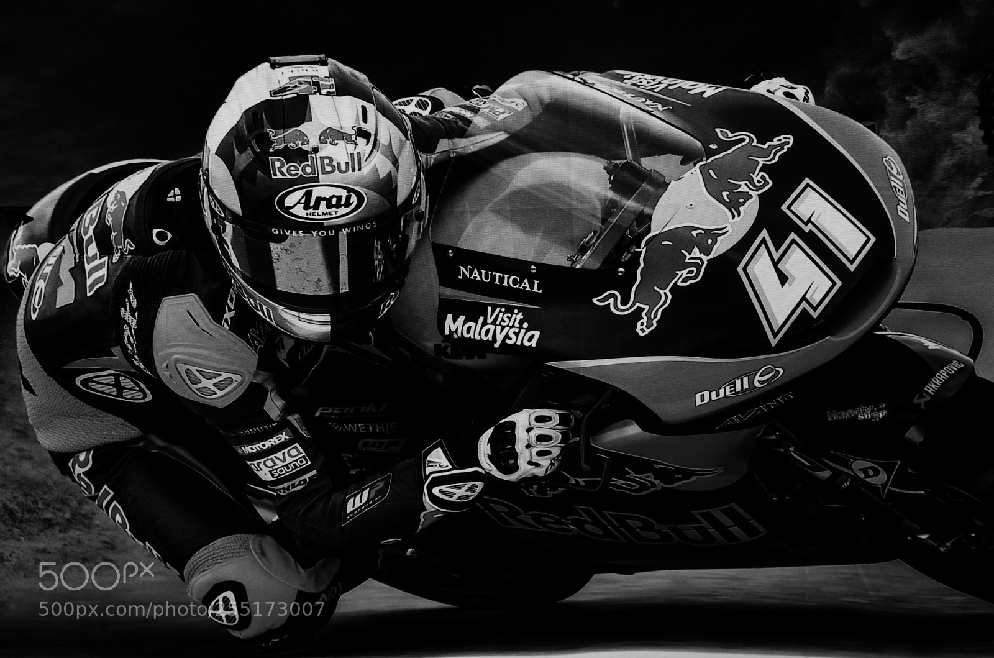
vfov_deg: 24.9
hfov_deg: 36.9
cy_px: 329
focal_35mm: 54
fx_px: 1488
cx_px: 497
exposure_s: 1/500
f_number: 5.6
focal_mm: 36
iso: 400
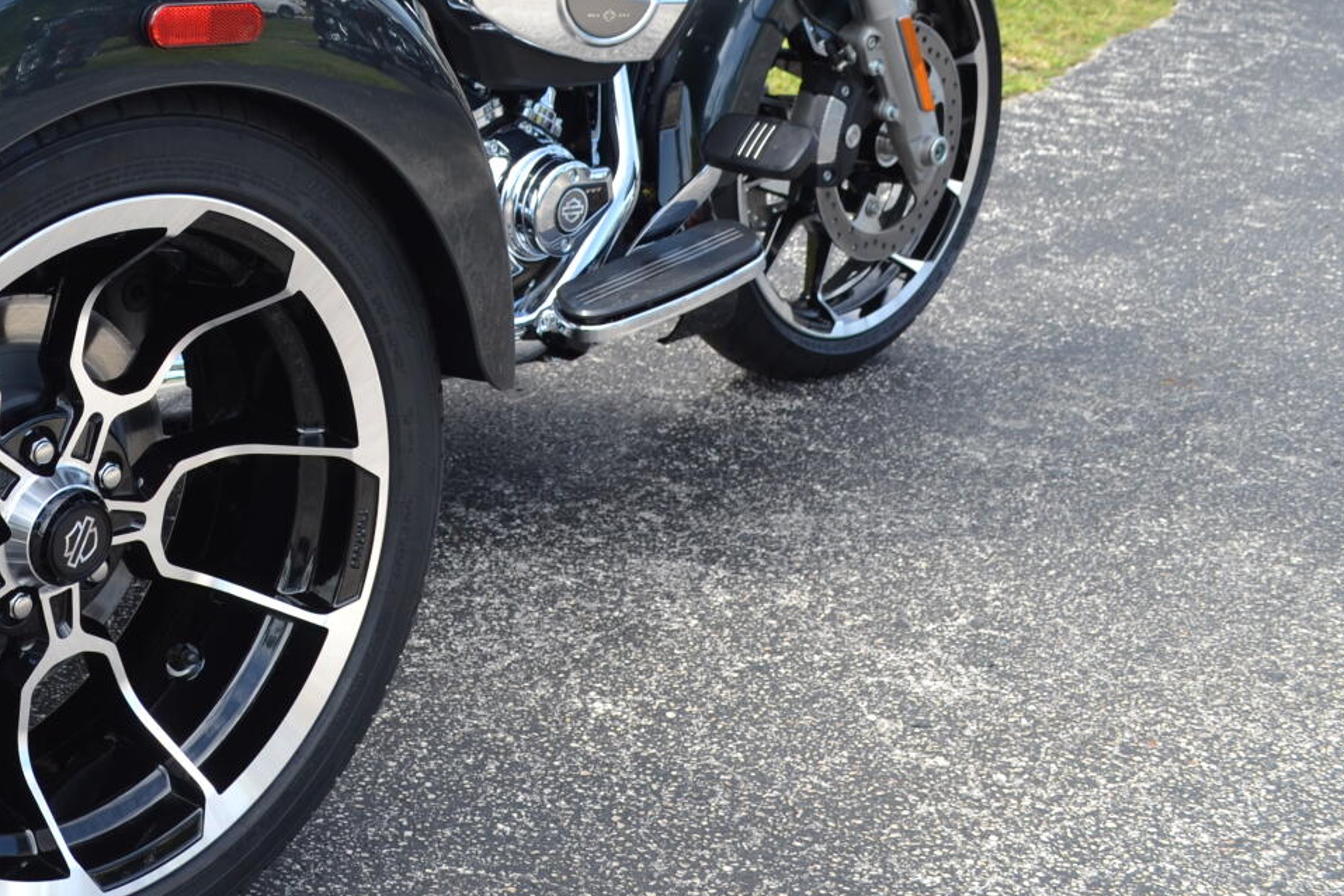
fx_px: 2576
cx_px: 70
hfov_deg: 27.9
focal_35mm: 69
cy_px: 89
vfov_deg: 19.4
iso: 100
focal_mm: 22
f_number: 5.6
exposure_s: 1/125
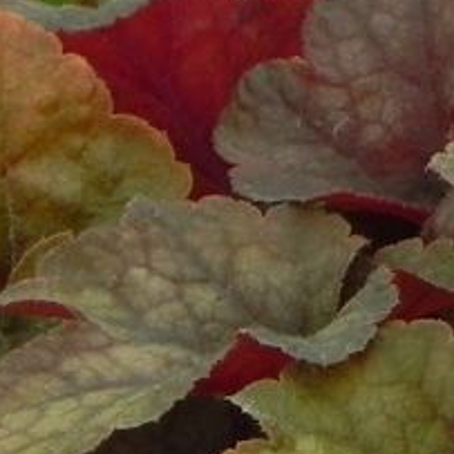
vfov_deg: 2.0
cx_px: 647
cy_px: 450
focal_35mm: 856
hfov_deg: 2.0
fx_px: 12702
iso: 160
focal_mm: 32.7
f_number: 5.6
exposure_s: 1/100
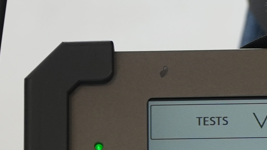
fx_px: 3270
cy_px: 216
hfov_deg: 4.7
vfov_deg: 2.6
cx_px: 365
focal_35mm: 462
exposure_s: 1/125
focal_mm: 74
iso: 320
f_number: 4
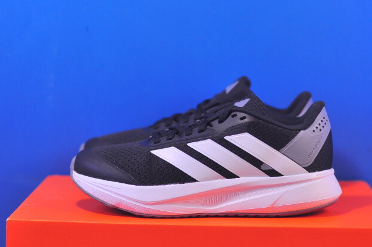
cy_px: 91
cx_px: 211
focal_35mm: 96
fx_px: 991
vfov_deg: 14.2
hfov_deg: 21.3
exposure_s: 1/320
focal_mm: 50
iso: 250
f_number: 2.5
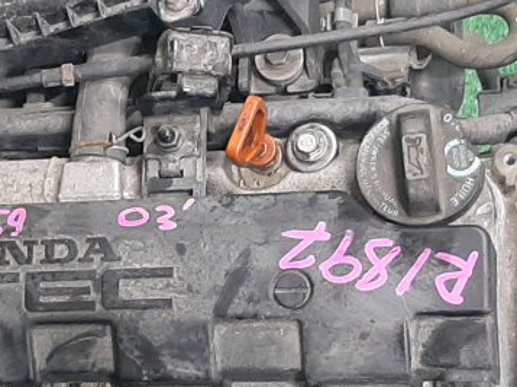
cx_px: 106
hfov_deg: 18.6
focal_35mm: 105
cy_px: 254
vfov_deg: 14.1
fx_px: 1567
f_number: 1.7
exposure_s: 1/50
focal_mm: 3.93
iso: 176
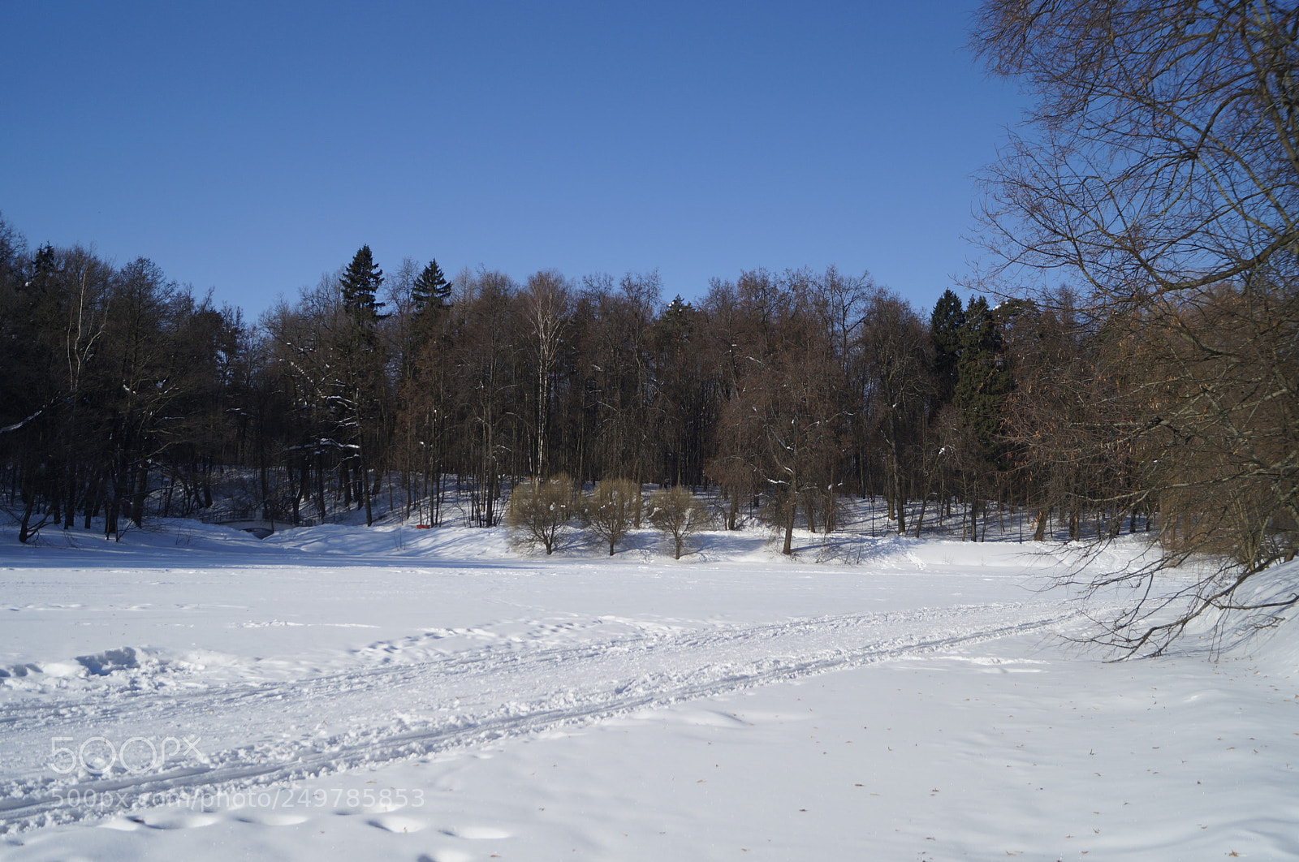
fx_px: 1081
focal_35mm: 30
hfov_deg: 62.0
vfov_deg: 43.5
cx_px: 650
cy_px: 431
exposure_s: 1/2500
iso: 100
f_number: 4
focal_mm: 20
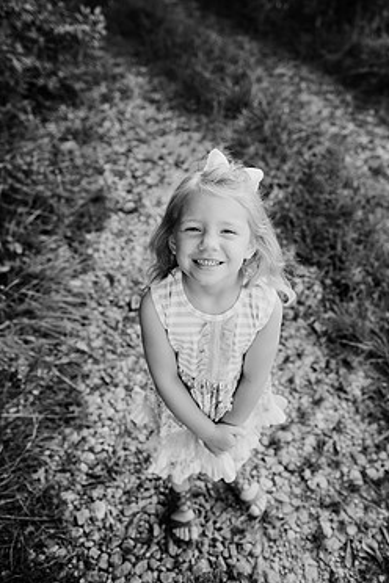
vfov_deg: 63.1
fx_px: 470
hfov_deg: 44.8
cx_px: 223
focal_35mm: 29
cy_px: 235
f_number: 2.8
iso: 250
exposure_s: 1/800
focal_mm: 24
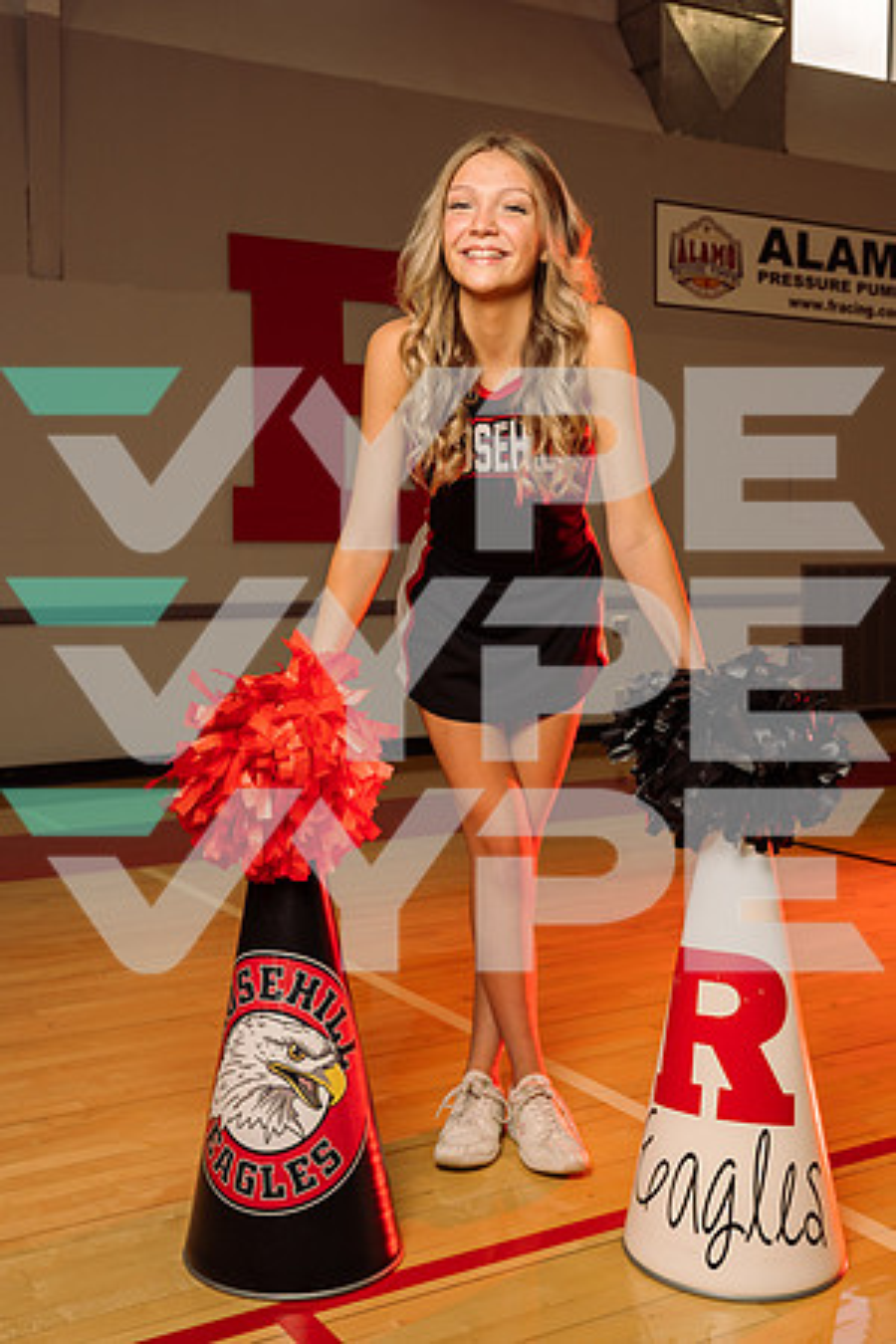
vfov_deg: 47.4
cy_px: 672
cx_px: 448
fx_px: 1531
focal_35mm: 41
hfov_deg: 32.6
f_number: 6.3
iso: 250
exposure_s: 1/250
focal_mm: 41
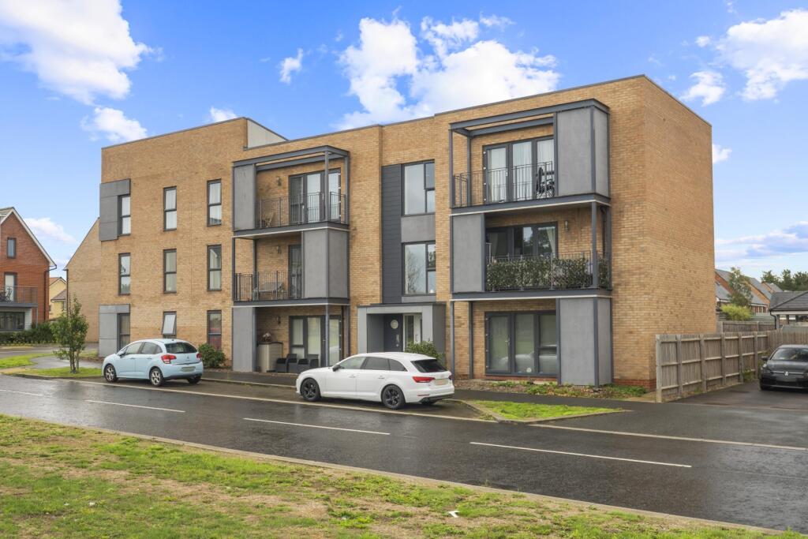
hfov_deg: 54.4
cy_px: 270
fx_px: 786
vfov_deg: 37.9
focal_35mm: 35
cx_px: 404
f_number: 7.1
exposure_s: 1/80
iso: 320
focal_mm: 35
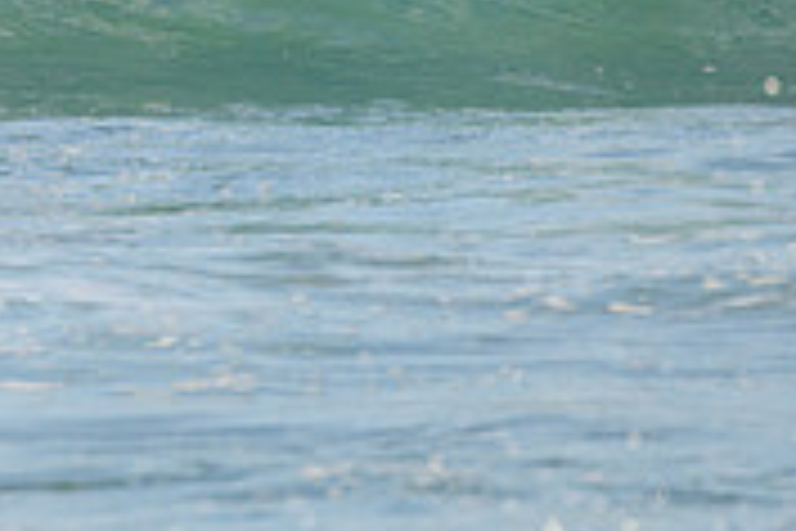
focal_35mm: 2013
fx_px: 44506
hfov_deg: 1.0
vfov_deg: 0.7
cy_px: -152
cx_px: -292
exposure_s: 1/1250
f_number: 5.6
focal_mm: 500
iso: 220
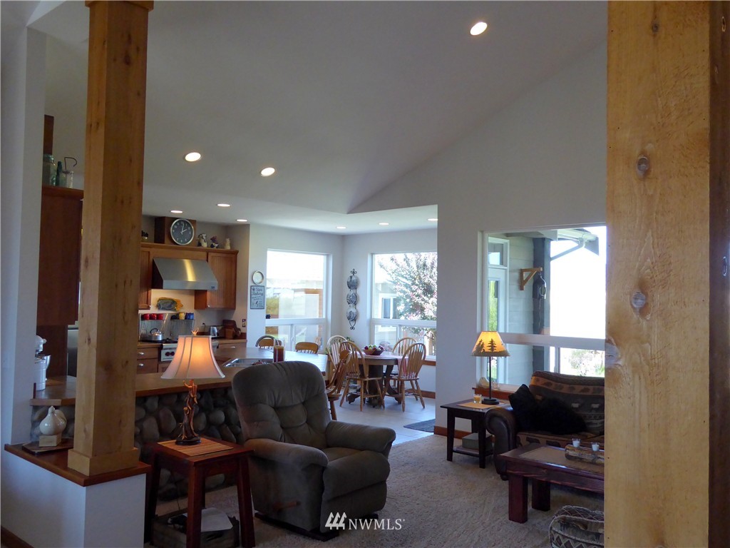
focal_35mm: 29
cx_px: 365
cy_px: 274
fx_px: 612
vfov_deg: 48.2
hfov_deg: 61.7
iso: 400
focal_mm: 5
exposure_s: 1/125
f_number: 3.5
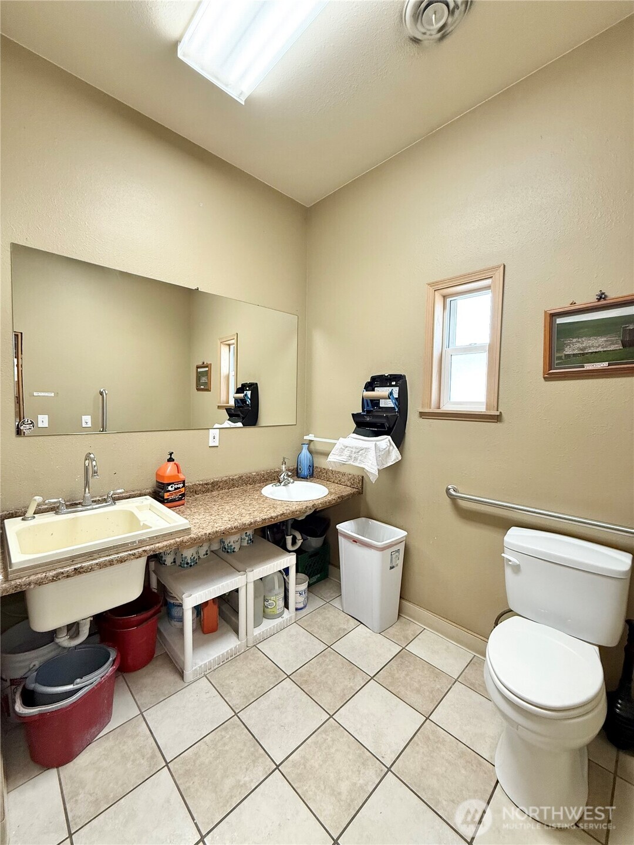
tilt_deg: -2.4
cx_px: 317
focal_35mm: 14
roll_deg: -1.6
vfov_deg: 102.1
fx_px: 342
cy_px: 422
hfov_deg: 85.7
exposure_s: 1/120
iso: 320
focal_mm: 2.22
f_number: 2.2
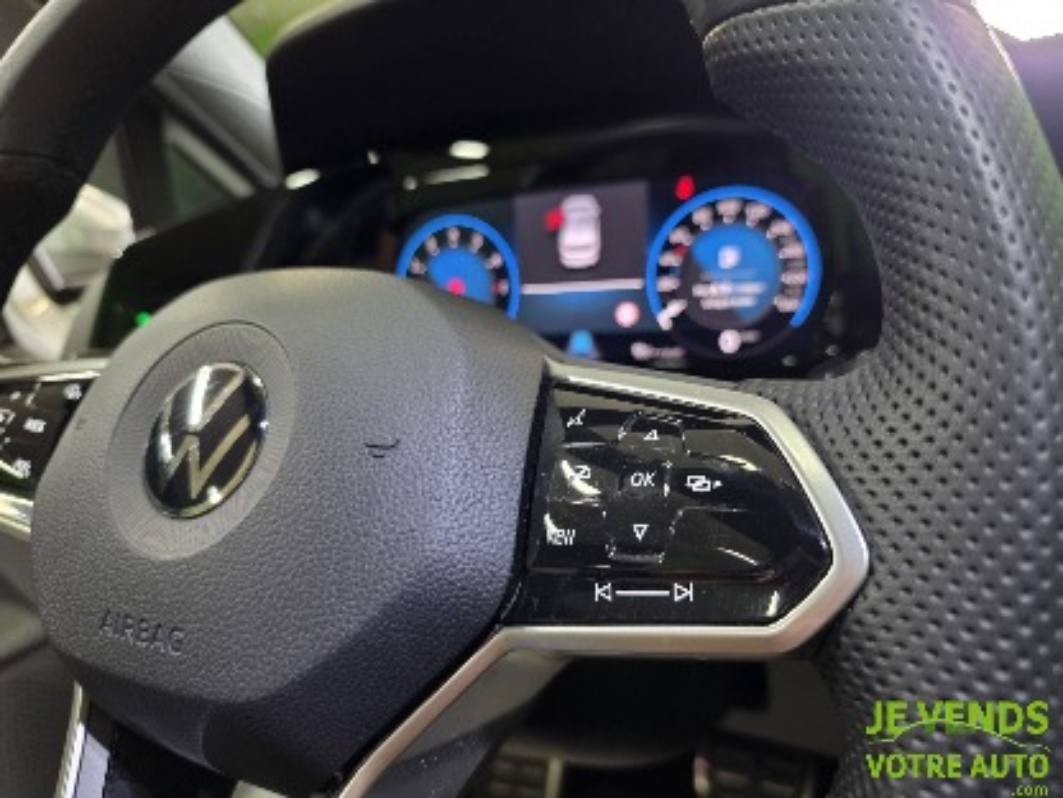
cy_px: 399
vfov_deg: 58.9
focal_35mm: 23
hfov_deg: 73.9
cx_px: 532
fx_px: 706
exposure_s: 1/64.9
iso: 640
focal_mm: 6.25
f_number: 1.7
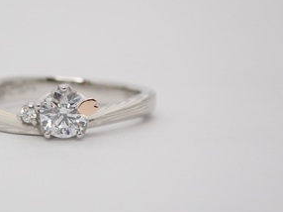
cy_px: 115
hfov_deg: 15.2
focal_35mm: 129
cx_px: 62
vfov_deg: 11.5
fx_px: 1054
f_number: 4.3
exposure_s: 1/125
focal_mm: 14.62
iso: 200
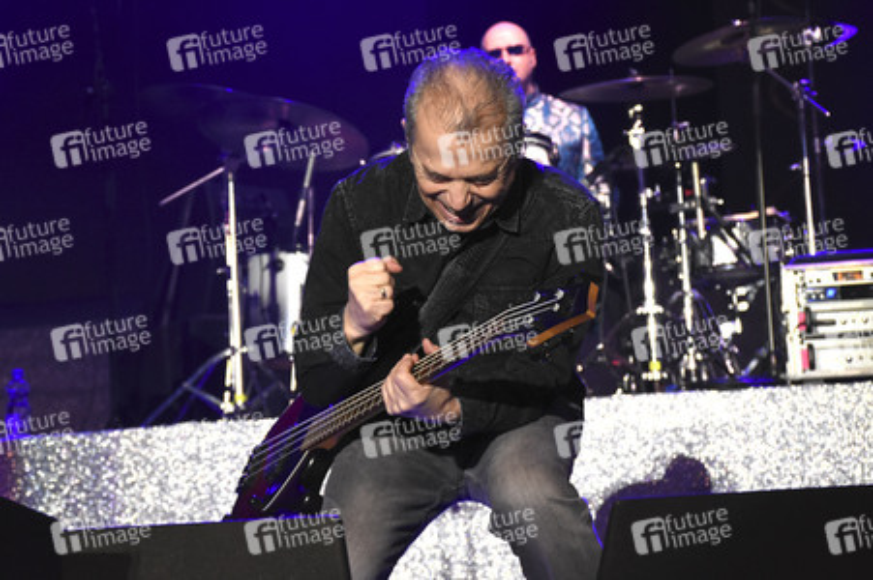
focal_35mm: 90
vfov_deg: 15.2
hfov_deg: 22.6
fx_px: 2181
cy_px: 290
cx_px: 436
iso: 2500
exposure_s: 1/125
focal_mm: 60
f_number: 6.3
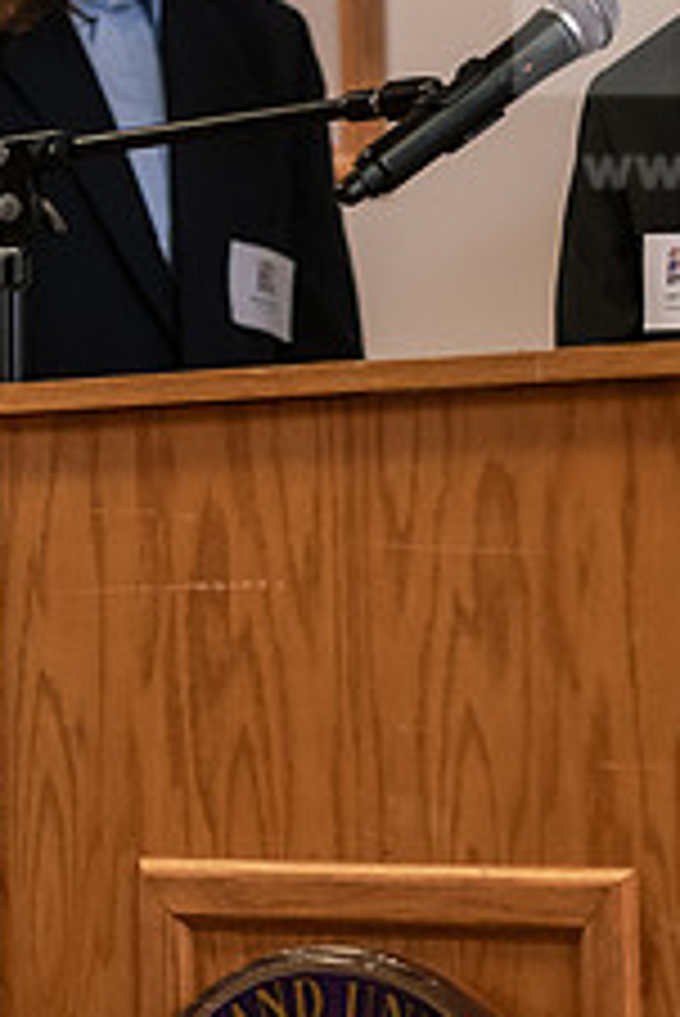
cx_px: 378
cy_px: 263
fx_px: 5799
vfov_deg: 10.0
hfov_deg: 6.7
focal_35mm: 205
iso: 2000
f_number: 3.2
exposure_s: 1/200
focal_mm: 80
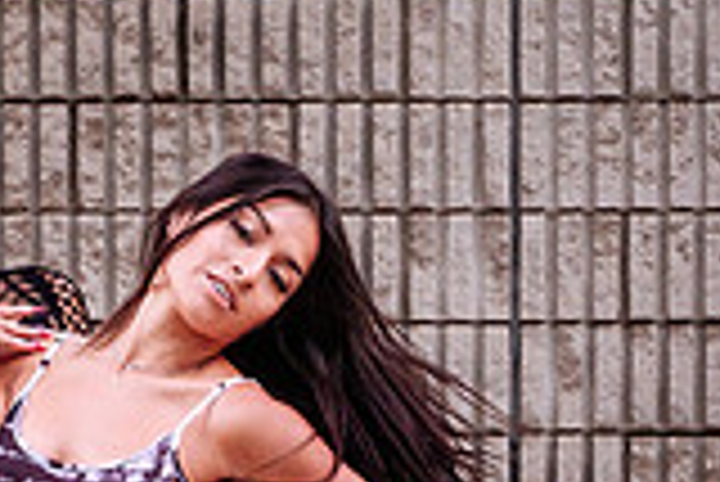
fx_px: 4784
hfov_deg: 8.6
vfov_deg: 5.7
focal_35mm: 239
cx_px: 500
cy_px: 700
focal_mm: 44.1
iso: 1600
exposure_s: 1/250
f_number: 2.8
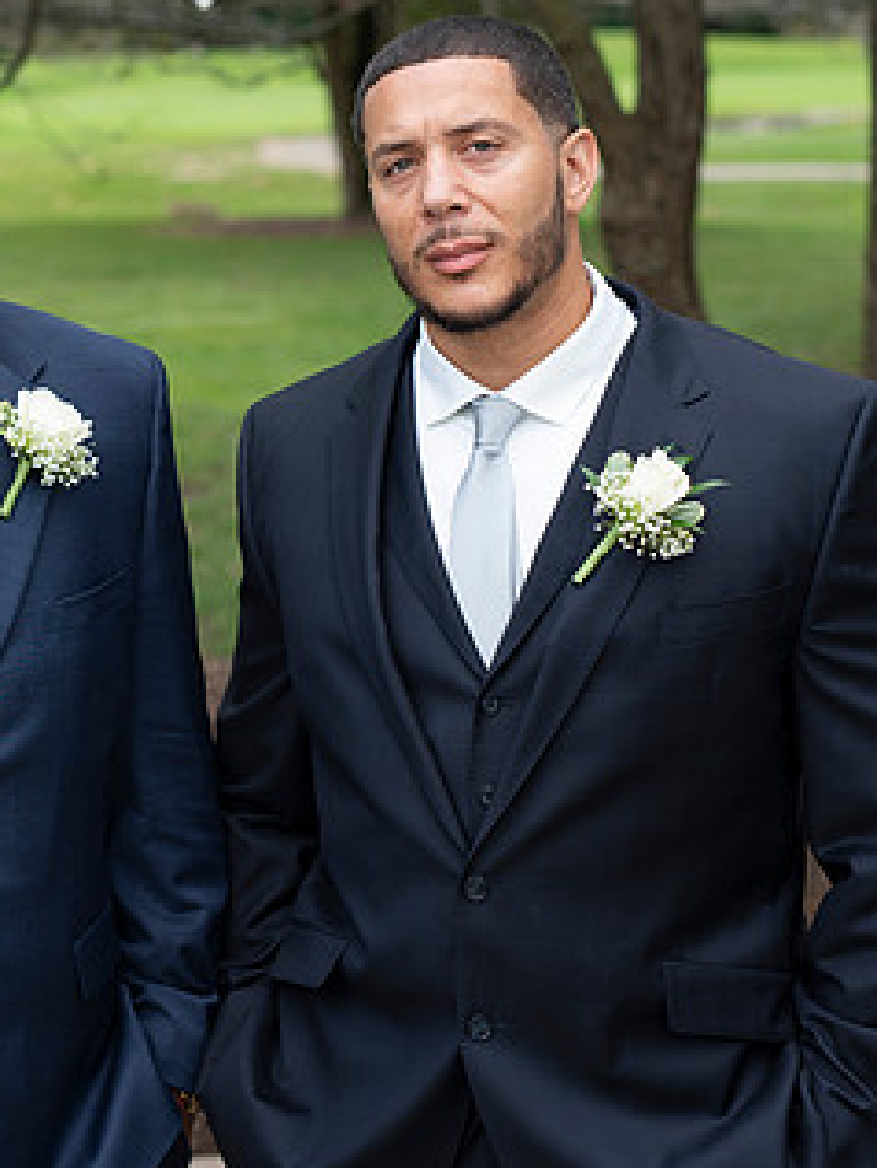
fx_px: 2971
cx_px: 170
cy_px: 503
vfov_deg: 22.2
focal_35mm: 88
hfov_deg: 16.7
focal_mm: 50
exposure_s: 1/250
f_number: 3.2
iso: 100
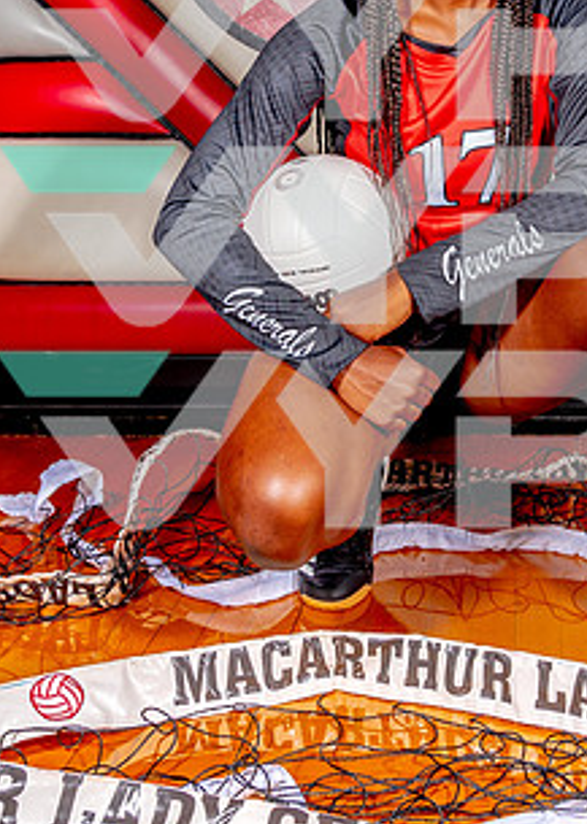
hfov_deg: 26.0
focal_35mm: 53
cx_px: 497
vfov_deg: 36.2
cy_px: 233
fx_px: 1240
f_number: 8
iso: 100
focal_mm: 24
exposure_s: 1/125
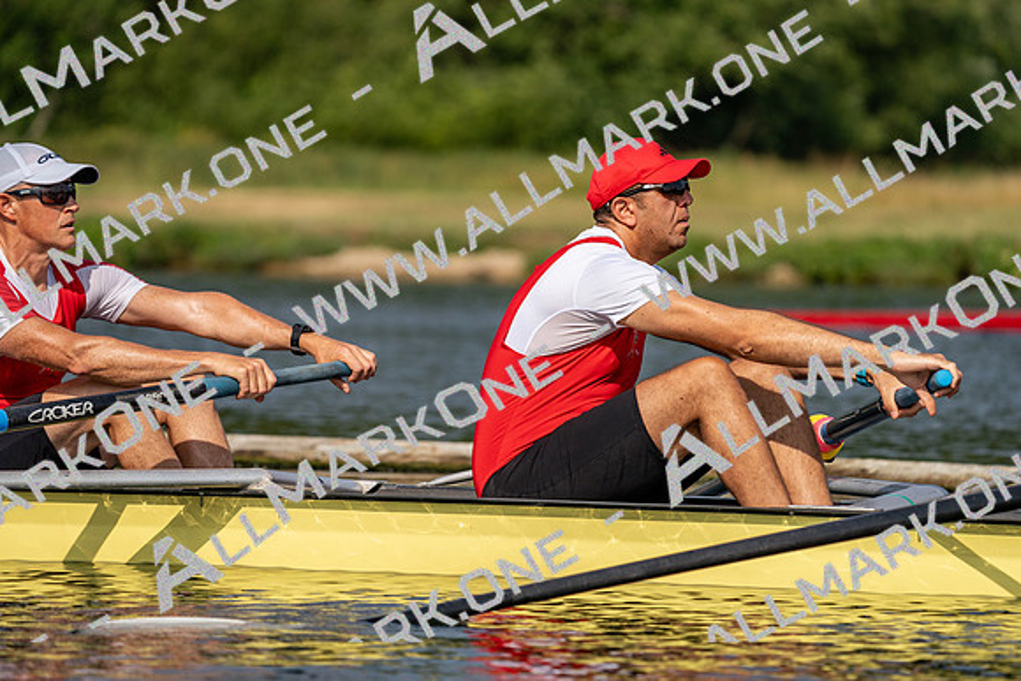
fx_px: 9191
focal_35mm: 324
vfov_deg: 4.2
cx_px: 510
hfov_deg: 6.4
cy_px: 340
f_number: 6.3
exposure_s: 1/1600
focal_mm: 324
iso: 160
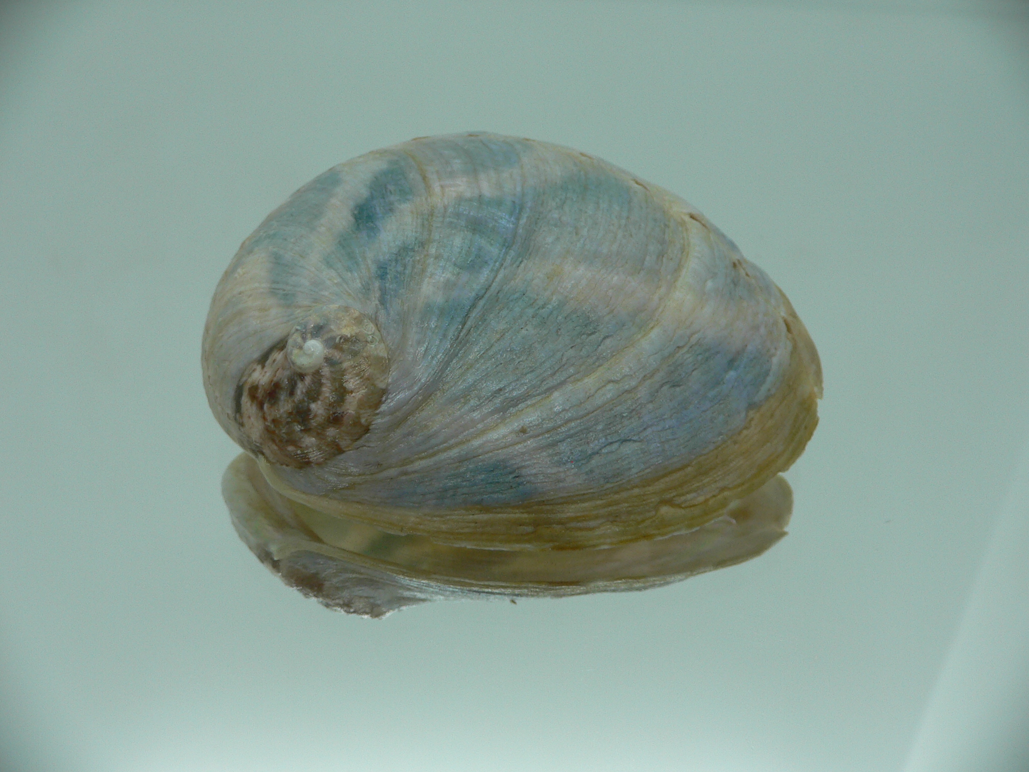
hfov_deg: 52.6
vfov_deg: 40.7
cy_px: 386
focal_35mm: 35
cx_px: 514
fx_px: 1040
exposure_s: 1/60
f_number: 2.8
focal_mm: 4.6
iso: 80
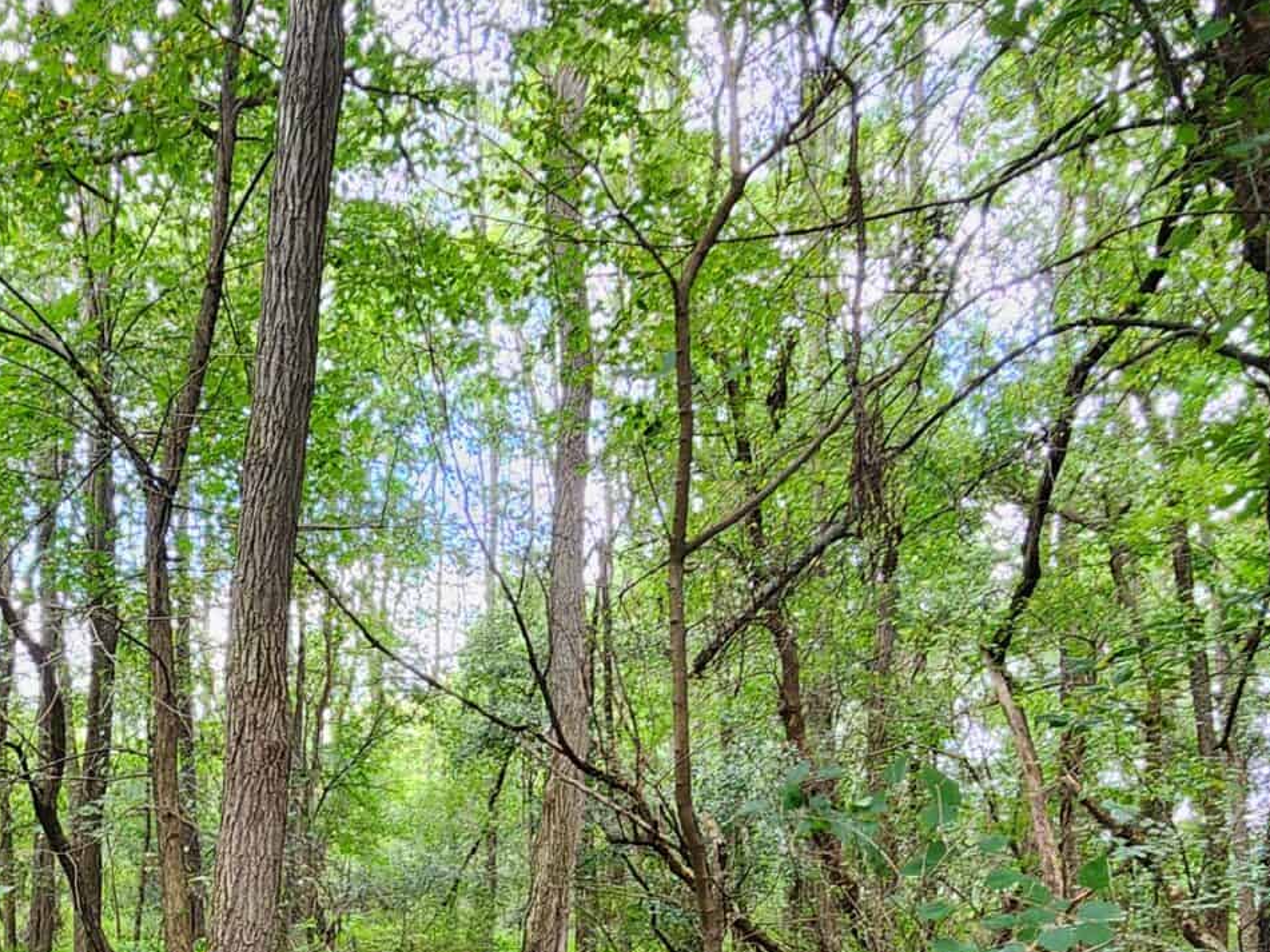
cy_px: 972
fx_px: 1284
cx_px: 307
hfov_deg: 50.3
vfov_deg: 36.2
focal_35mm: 35
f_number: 2.2
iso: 160
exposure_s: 1/60
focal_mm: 2.2
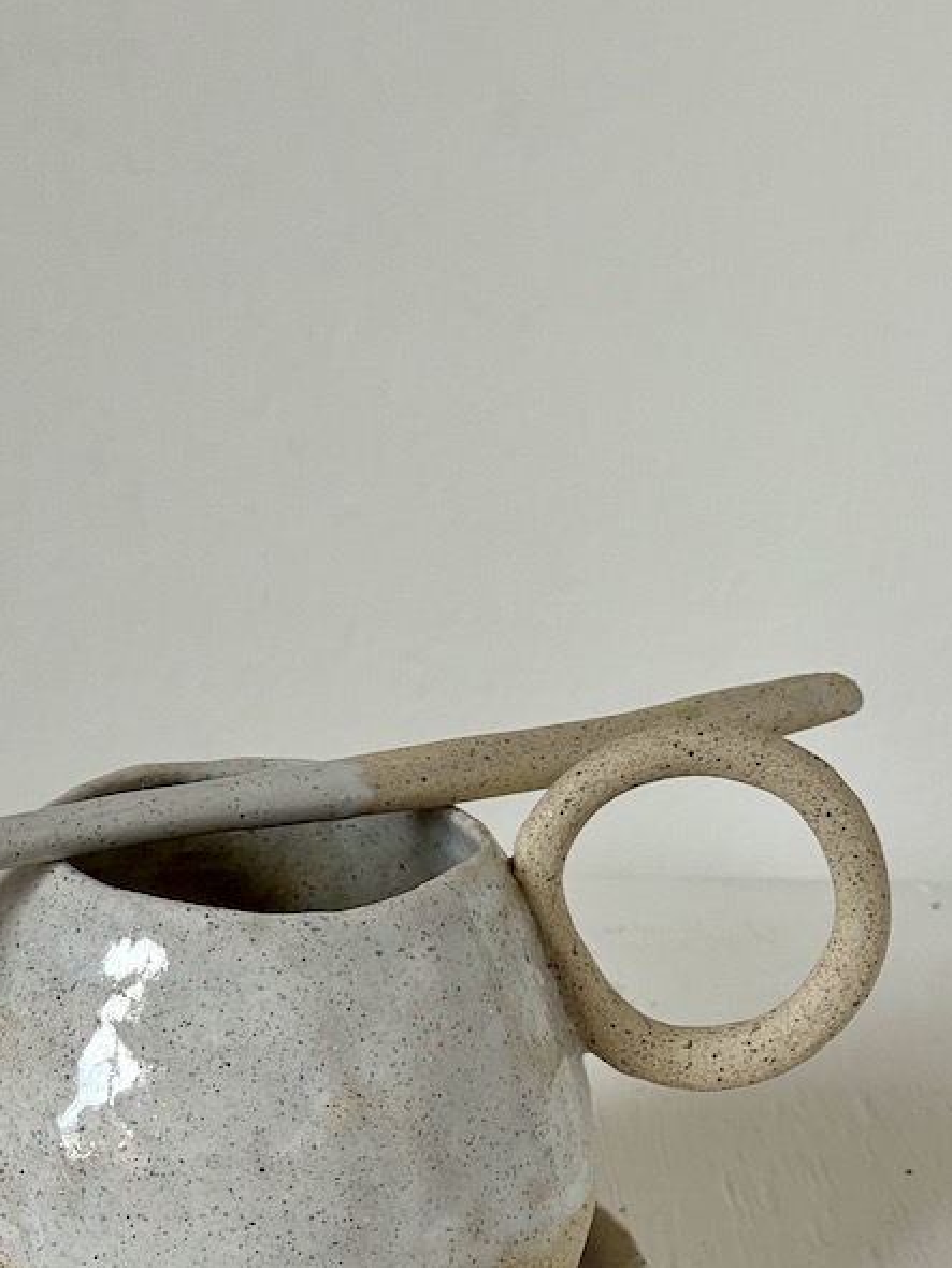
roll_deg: -1.0
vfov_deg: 17.7
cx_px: 241
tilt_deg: -17.2
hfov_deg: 13.3
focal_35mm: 111
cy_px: 651
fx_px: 4067
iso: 64
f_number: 2.2
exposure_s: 1/99
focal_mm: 7.5
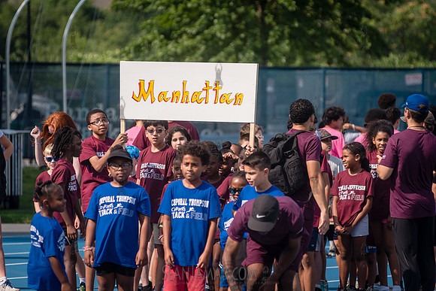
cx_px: 245
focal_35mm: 249
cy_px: 110
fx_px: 3016
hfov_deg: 8.3
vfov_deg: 5.5
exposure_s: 1/2000
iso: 160
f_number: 4
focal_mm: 200
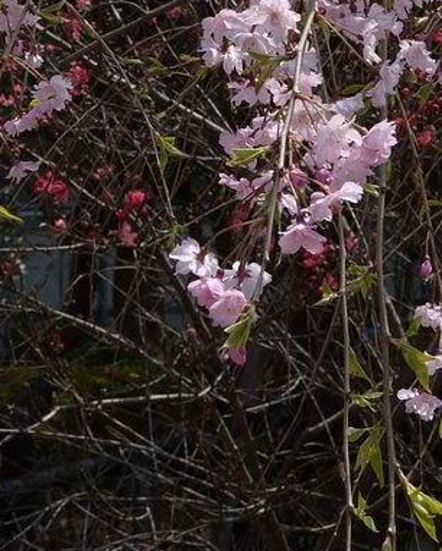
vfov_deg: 9.7
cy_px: -159
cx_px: 224
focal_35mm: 196
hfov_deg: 7.9
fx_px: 3202
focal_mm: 52
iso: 100
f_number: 16
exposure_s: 1/60
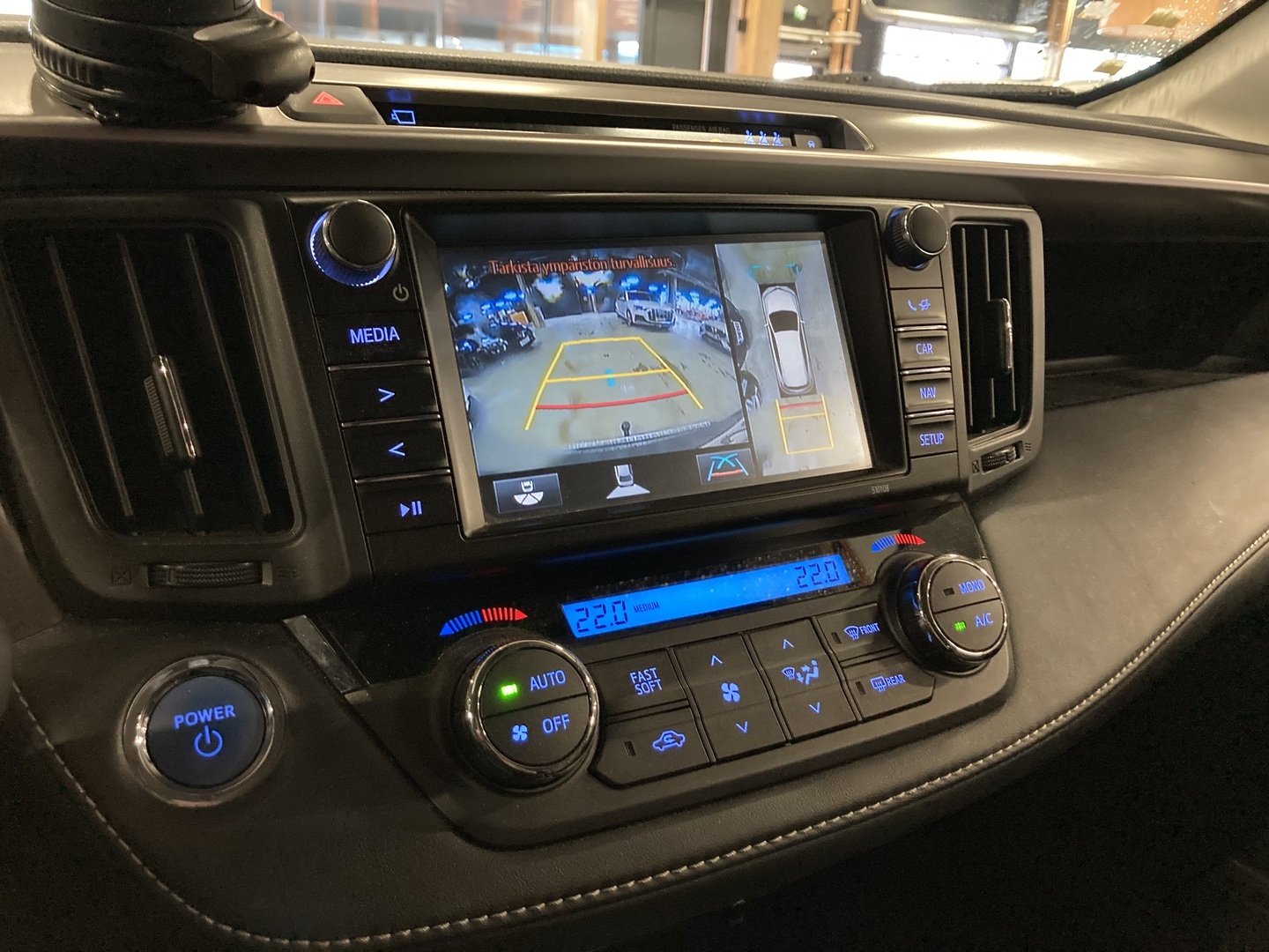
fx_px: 1026
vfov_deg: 49.7
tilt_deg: -19.8
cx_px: 634
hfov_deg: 63.4
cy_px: 476
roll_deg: -4.1
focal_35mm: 28
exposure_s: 1/30
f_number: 1.8
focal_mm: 3.99
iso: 640
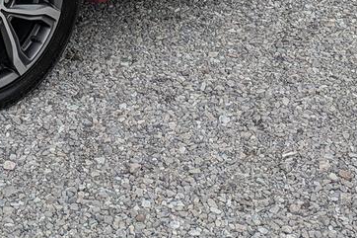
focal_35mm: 92
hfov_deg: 21.8
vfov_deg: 13.4
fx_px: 912
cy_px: -180
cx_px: 67
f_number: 1.89
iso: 44
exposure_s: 1/613
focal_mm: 5.43
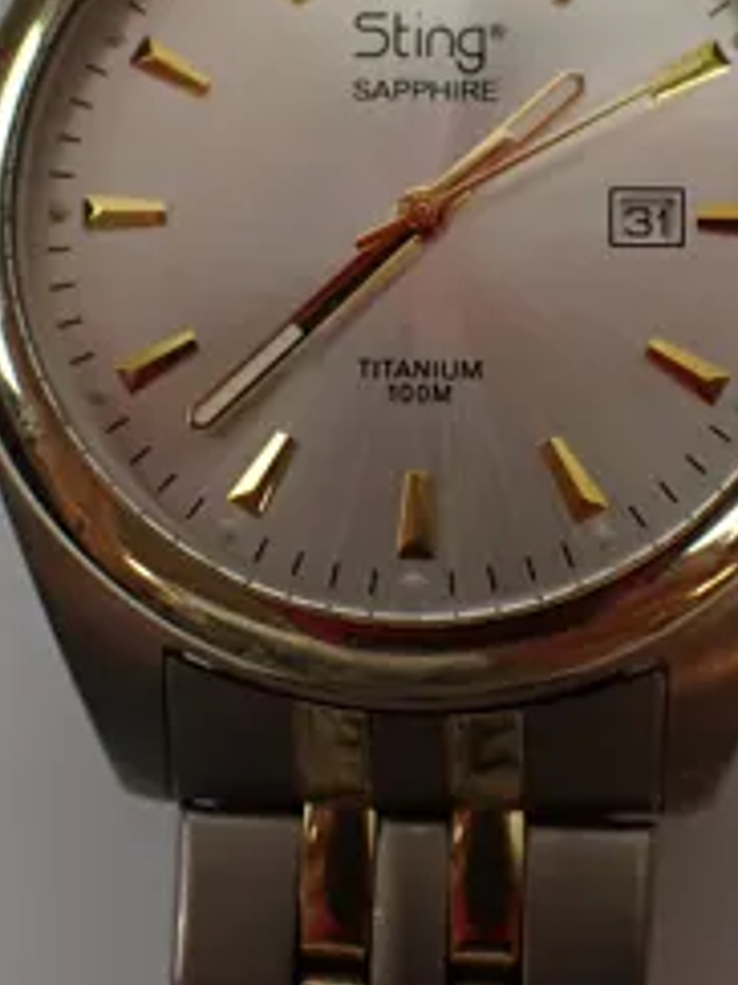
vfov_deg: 26.1
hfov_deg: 19.9
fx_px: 2105
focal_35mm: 74
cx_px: 393
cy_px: 292
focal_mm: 5.4
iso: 250
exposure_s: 1/125
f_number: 2.3
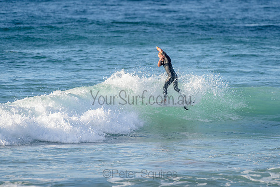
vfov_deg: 2.2
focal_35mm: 613
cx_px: 143
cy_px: 96
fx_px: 4768
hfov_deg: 3.4
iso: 250
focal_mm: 500
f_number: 5.6
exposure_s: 1/1250
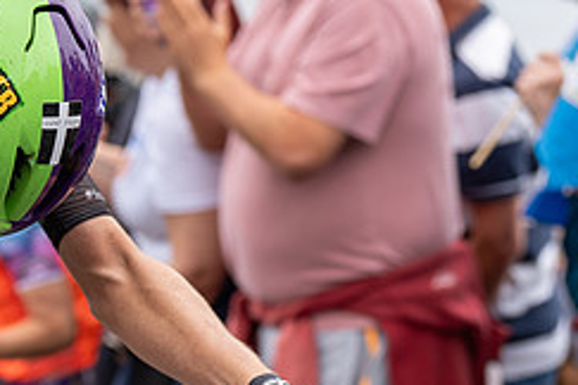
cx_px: 31
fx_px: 3179
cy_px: 118
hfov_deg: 10.3
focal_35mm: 198
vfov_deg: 6.9
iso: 320
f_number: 3.5
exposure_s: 1/1000
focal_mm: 83
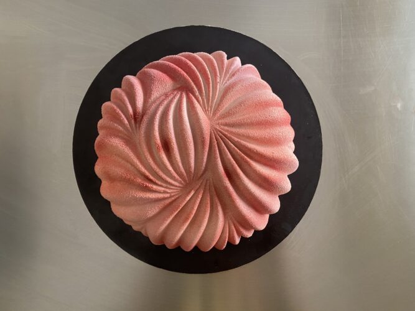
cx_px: 208
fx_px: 312
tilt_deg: -86.4
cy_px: 156
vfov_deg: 53.0
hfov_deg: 67.3
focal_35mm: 26
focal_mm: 4.25
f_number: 1.8
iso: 250
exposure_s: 1/60
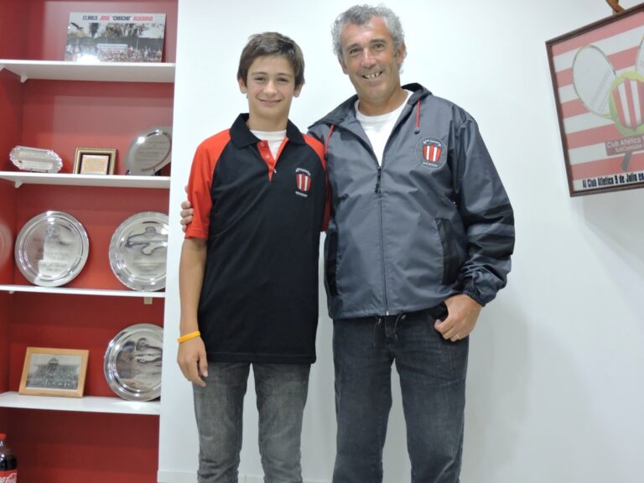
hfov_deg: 38.2
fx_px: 930
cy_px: 242
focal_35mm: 50
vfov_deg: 29.1
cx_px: 322
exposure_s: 1/13
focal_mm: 8.9
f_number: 3.6
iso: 400
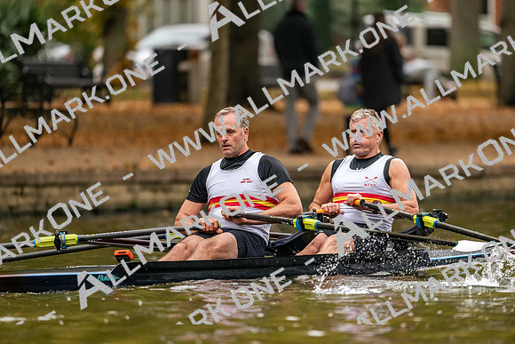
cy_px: 172
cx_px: 258
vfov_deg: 3.4
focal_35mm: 400
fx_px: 5723
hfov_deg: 5.2
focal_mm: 400
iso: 2800
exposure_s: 1/2500
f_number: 4.5
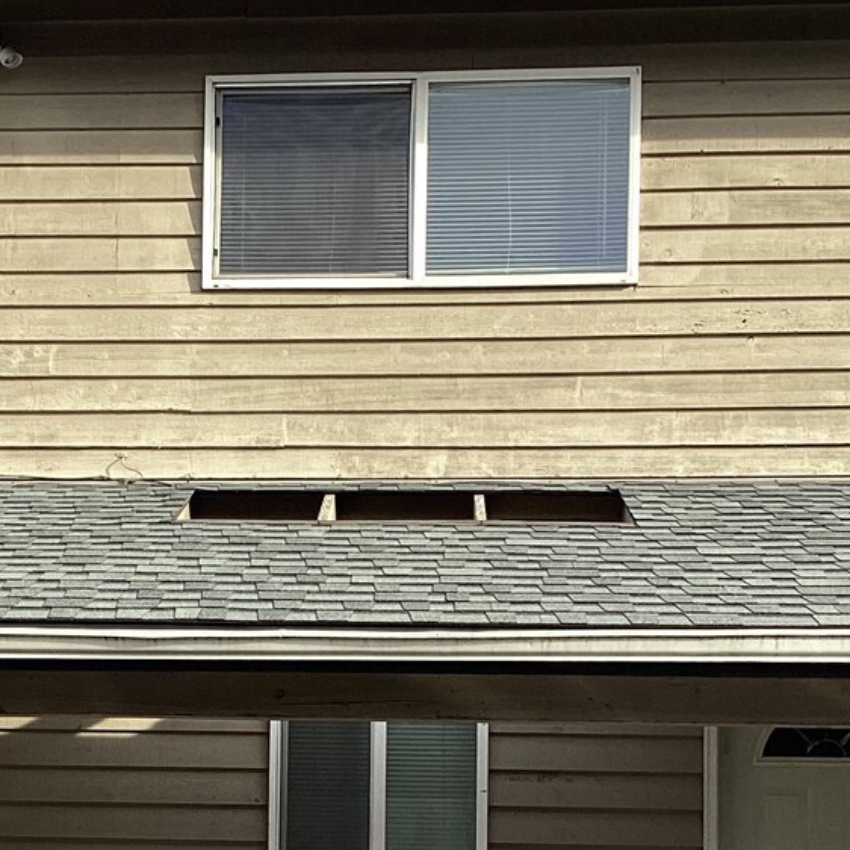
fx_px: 2167
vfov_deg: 21.6
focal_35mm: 78
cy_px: 780
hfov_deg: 22.0
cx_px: 233
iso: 25
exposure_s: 1/384
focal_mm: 3.3
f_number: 2.4
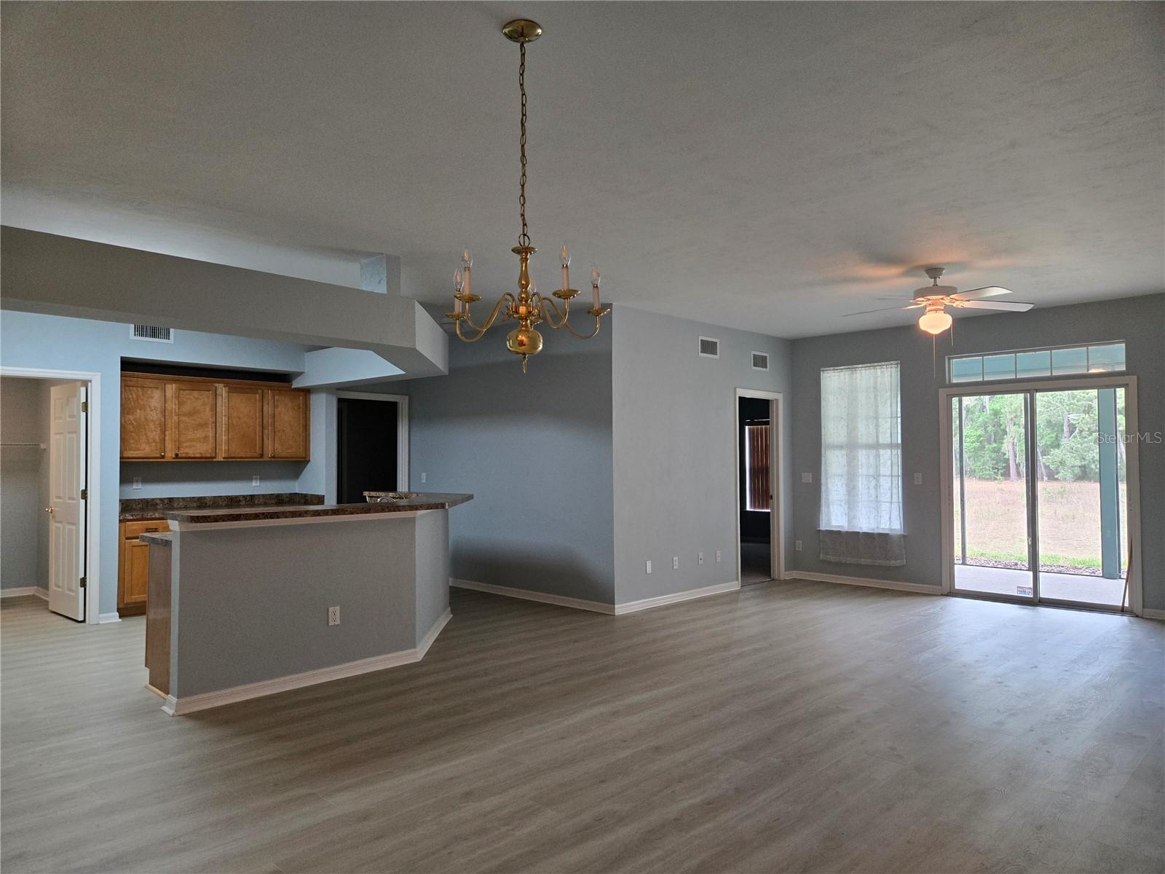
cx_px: 582
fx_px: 774
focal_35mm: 23
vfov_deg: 58.9
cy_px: 437
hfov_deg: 73.9
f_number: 1.8
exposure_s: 1/120
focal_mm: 5.4
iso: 250
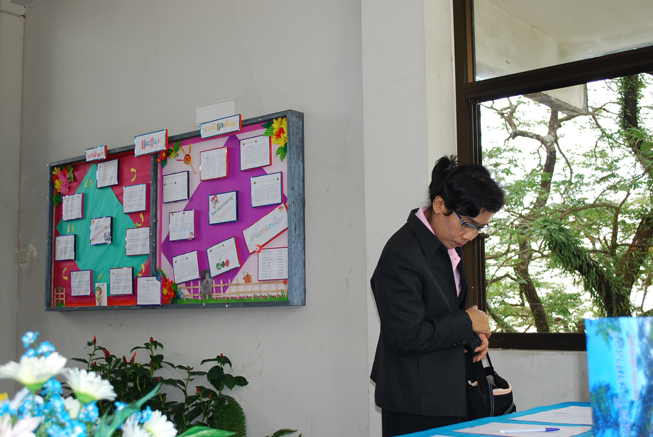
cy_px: 218
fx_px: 872
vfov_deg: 28.2
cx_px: 326
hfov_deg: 41.1
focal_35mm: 48
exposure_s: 1/50
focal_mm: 32
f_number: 4.8
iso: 400
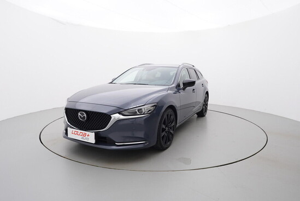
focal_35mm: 22
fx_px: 188
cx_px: 150
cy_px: 100
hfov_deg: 77.3
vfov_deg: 56.2
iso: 200
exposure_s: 1/80
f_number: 5
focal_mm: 15
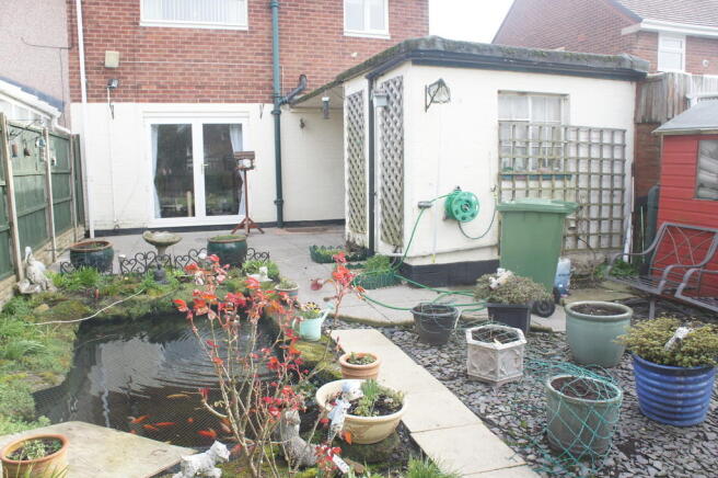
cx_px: 359
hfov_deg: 67.4
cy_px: 239
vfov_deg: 47.8
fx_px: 538
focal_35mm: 27
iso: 200
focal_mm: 18
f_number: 5.6
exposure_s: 1/80
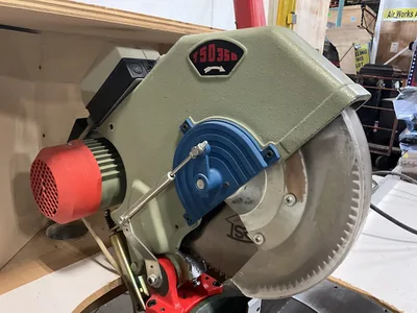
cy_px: 156
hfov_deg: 61.7
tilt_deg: -15.9
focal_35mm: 29
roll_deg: -4.1
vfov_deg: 48.2
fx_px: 349
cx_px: 208
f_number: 1.8
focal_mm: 3
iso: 320
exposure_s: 1/30
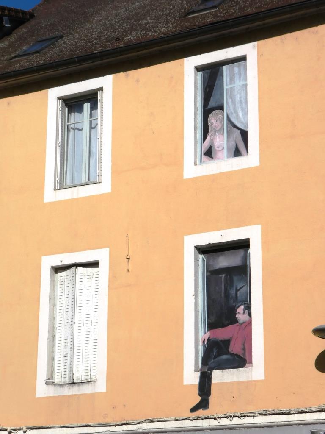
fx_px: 1127
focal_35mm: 90
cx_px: 162
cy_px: 217
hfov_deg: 16.4
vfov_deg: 21.8
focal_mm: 16.1
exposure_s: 1/800
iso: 80
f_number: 7.1
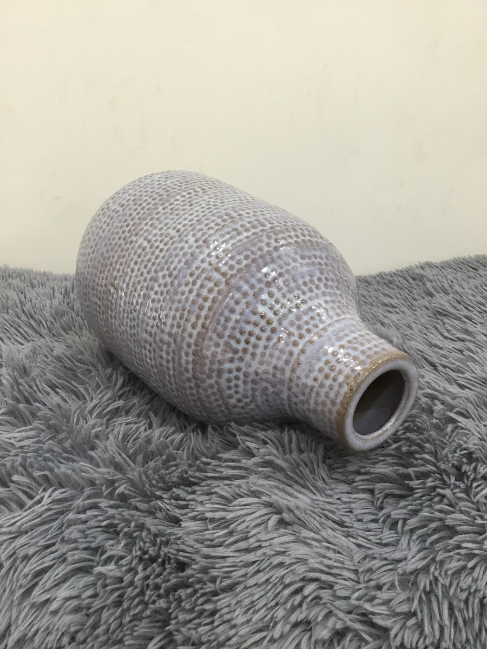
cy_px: 324
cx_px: 244
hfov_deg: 45.4
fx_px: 582
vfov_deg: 58.4
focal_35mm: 31
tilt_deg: -24.1
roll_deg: +0.9
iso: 80
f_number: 2.4
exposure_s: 1/33
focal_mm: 3.3
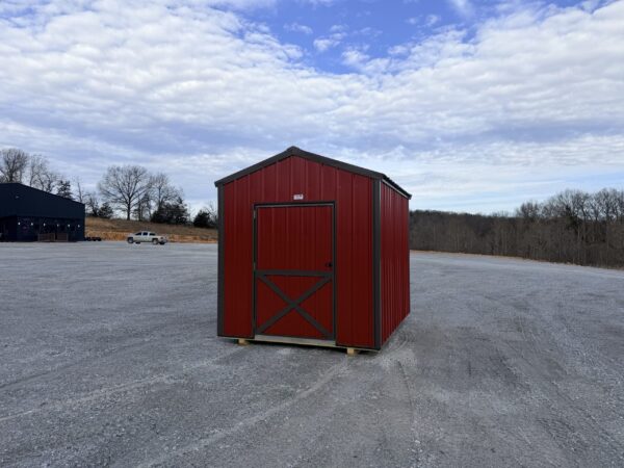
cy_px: 234
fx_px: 433
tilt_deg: -0.5
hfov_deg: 71.6
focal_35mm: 24
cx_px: 312
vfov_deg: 56.8
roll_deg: -0.5
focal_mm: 6.76
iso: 80
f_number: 1.78
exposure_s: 1/4405
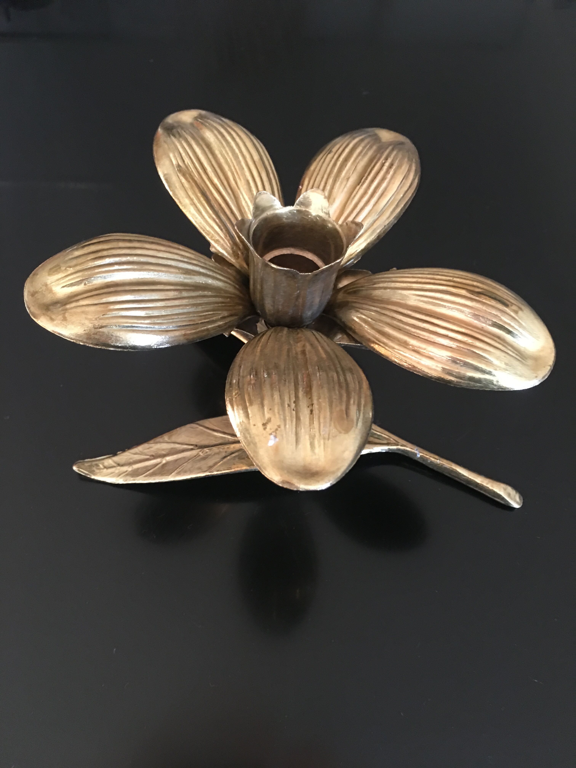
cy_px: 384
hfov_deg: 48.2
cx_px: 288
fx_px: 643
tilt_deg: -59.2
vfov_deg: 61.7
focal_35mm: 29
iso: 100
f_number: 2.2
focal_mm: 4.15
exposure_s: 1/10
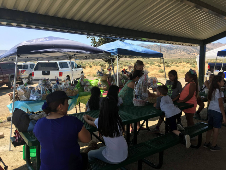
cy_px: 85
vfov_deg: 48.2
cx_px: 113
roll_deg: +0.8
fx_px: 189
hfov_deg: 61.7
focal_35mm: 29
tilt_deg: -4.8
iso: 25
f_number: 2.2
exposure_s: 1/801
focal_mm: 4.15
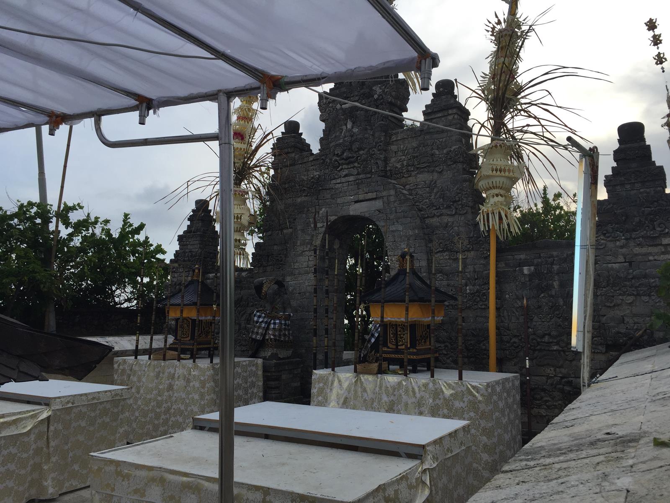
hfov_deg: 61.7
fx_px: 561
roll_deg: -2.1
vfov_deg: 48.2
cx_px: 335
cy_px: 252
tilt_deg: +7.9
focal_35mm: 29
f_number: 2.2
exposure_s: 1/1721
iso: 32
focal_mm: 4.15
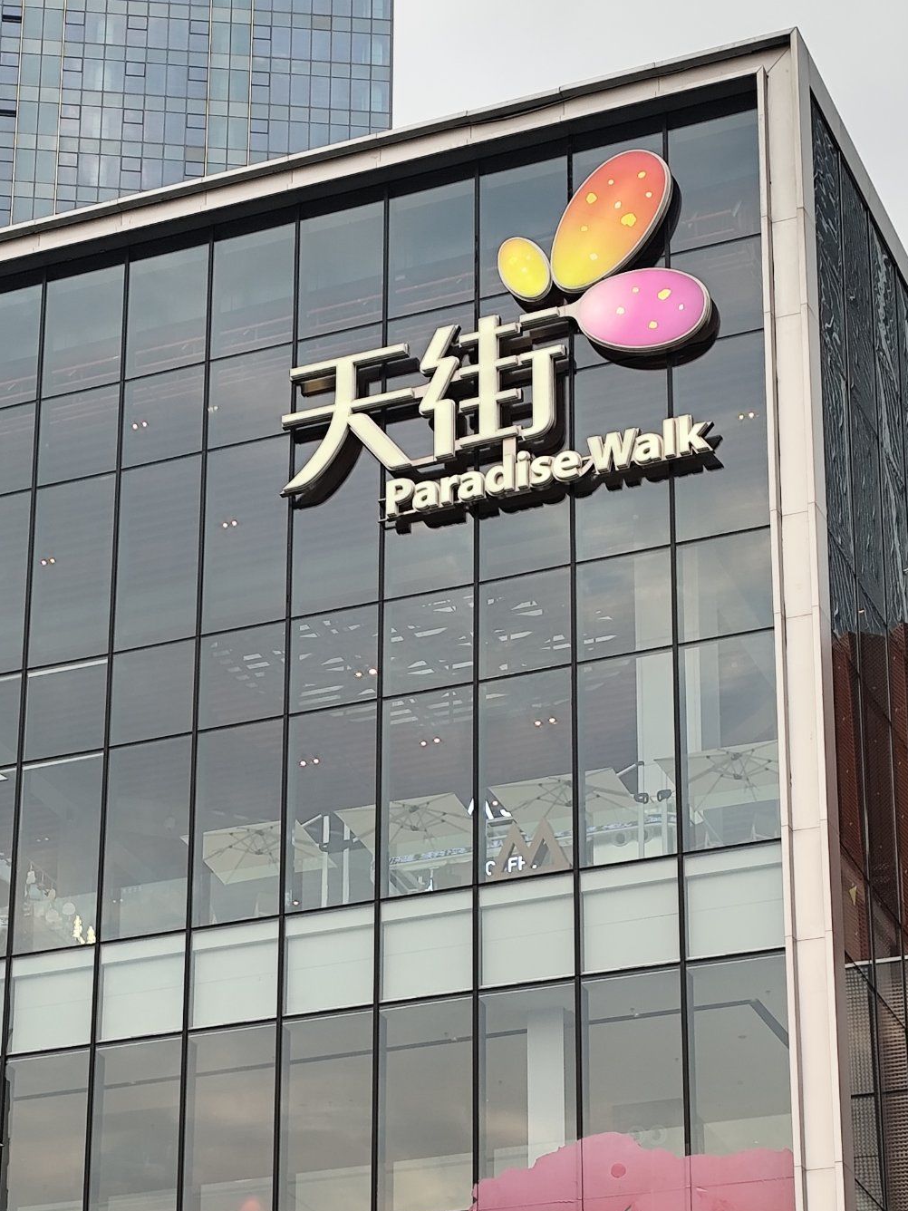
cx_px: 187
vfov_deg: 20.6
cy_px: 961
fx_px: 3288
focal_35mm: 94
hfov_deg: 15.6
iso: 50
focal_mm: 6.14
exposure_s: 1/100
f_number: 1.65
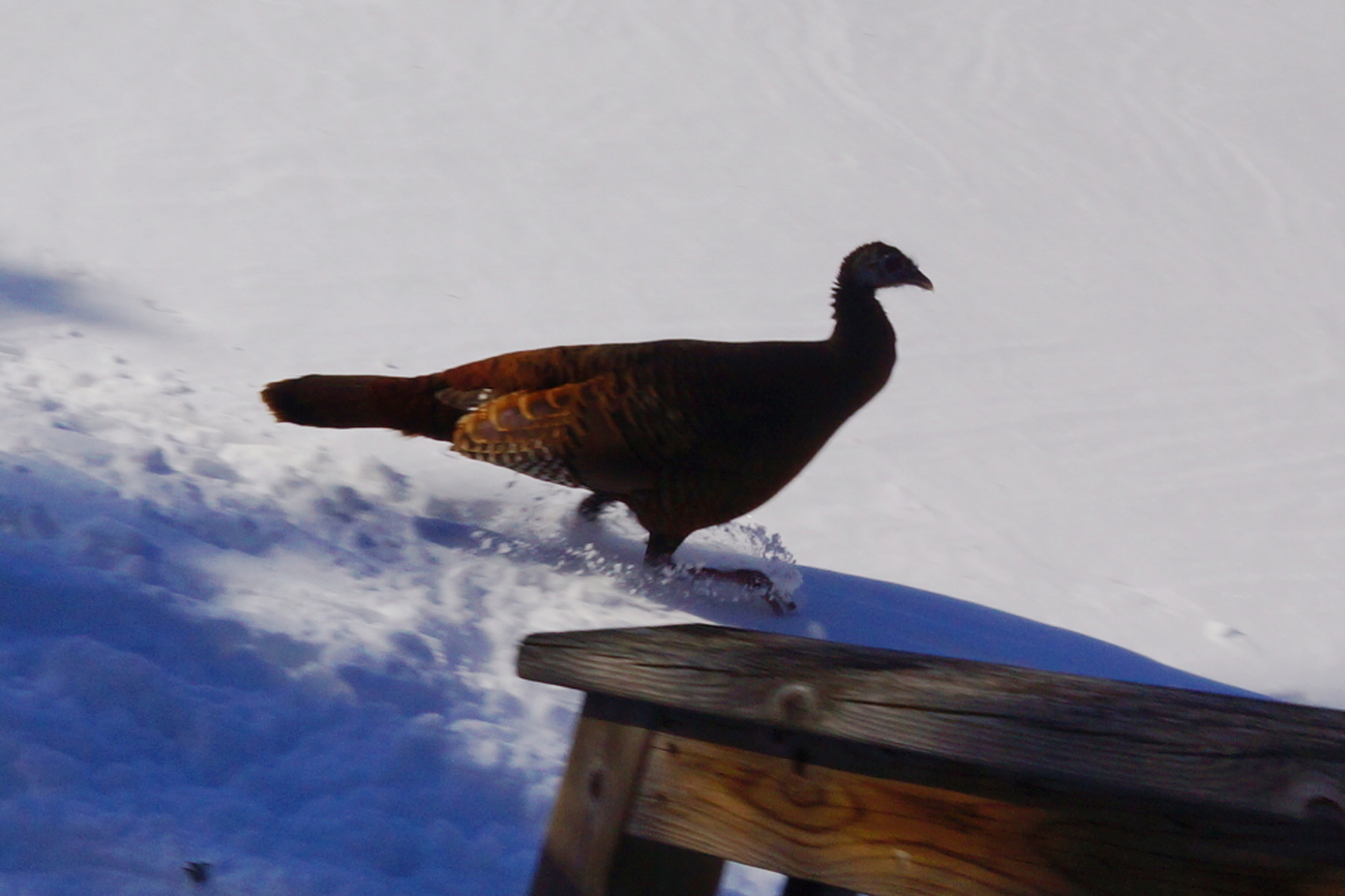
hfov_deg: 67.4
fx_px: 1009
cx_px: 672
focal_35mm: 27
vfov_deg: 47.9
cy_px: 448
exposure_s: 1/200
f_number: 13
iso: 100
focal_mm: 18
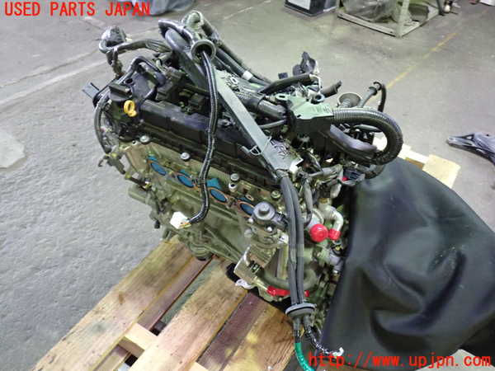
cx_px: 248
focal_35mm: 30
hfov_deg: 60.0
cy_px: 186
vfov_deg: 46.8
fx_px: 429
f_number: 2.3
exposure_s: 1/30
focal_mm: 5.4
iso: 800
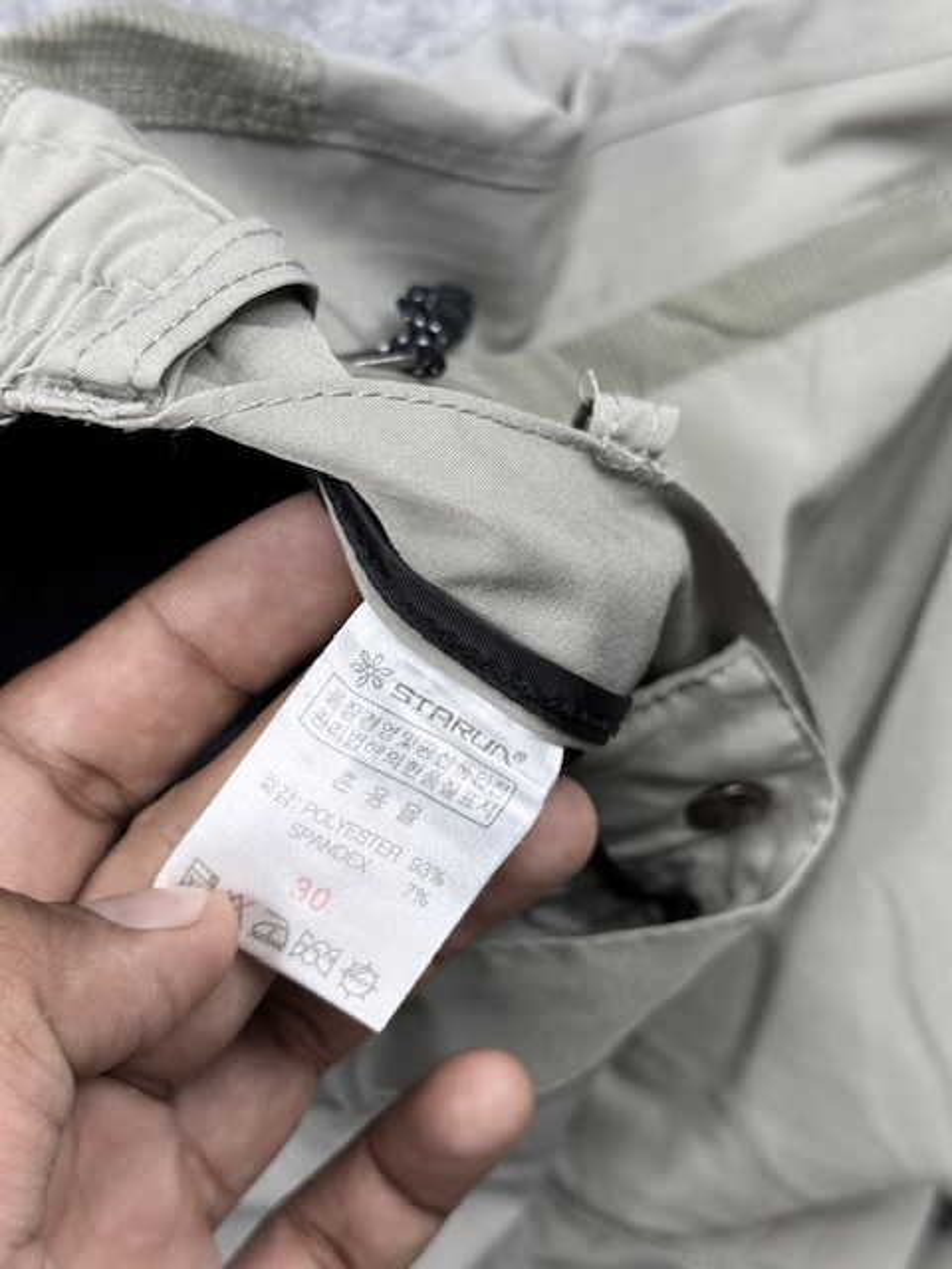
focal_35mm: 48
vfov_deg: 39.7
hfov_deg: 30.3
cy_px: 634
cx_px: 476
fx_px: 1760
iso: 50
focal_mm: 6.76
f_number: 1.78
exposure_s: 1/100
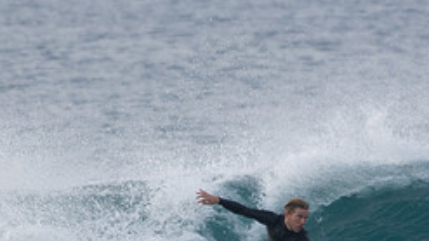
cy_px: 315
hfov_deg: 1.8
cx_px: 250
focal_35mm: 1182
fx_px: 13447
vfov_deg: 1.0
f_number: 5.6
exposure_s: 1/1250
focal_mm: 320
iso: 500
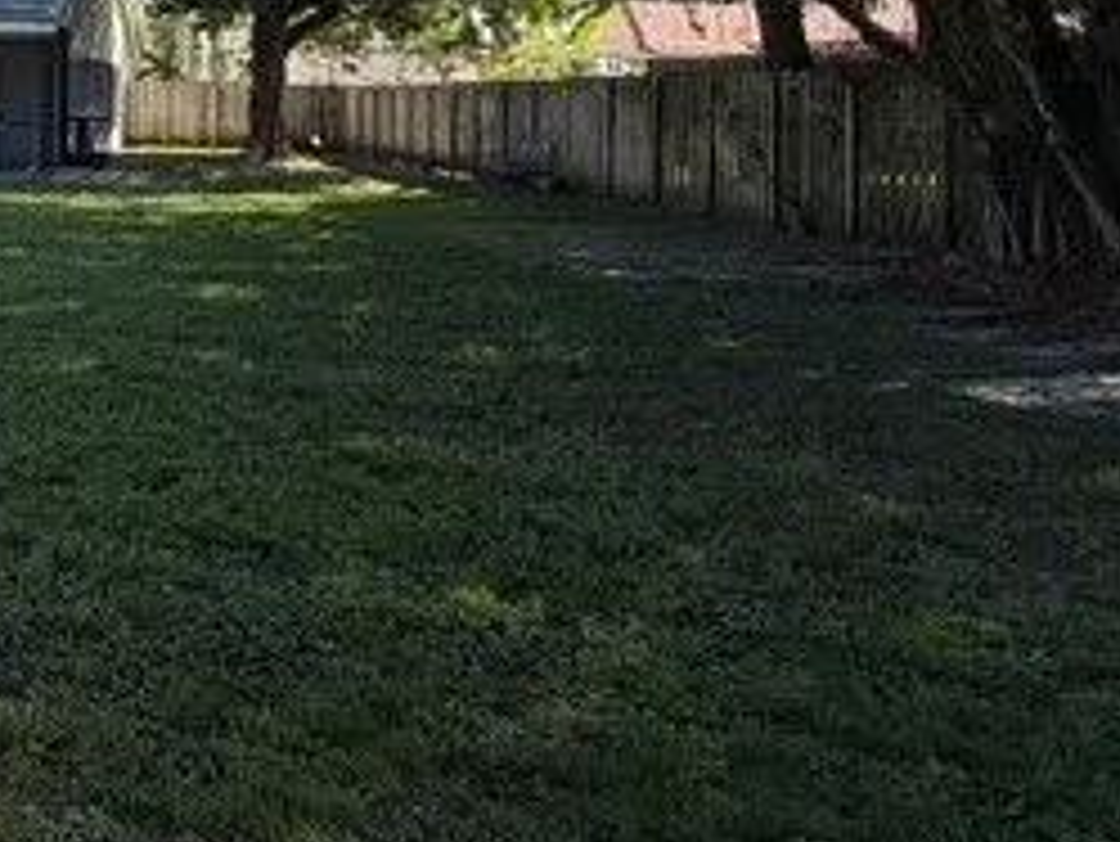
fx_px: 1165
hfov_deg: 40.6
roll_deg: -0.9
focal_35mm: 36
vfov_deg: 37.3
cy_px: 99
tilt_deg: -0.7
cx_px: -130
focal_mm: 2.22
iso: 40
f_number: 2.2
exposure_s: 1/607
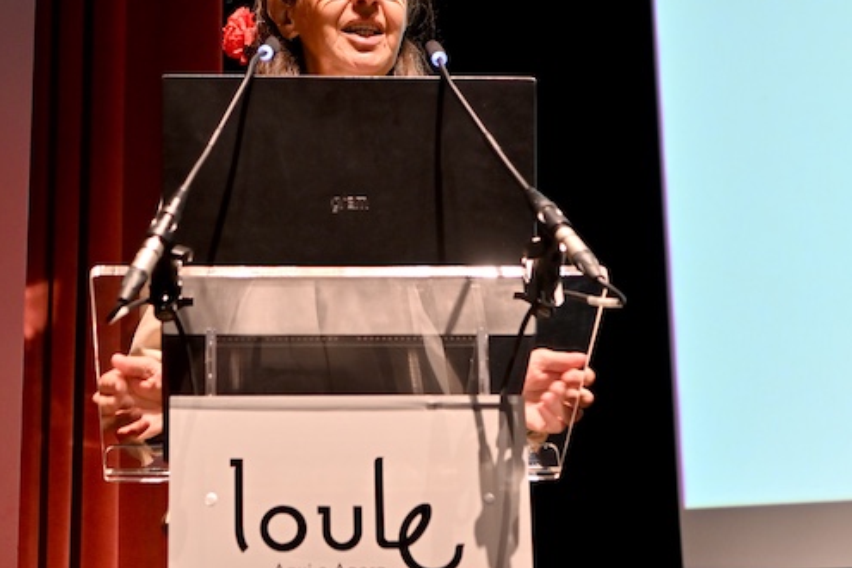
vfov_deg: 15.0
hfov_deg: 22.4
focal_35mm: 91
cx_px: 349
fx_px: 2153
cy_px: 186
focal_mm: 40
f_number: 3.2
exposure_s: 1/40
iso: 640
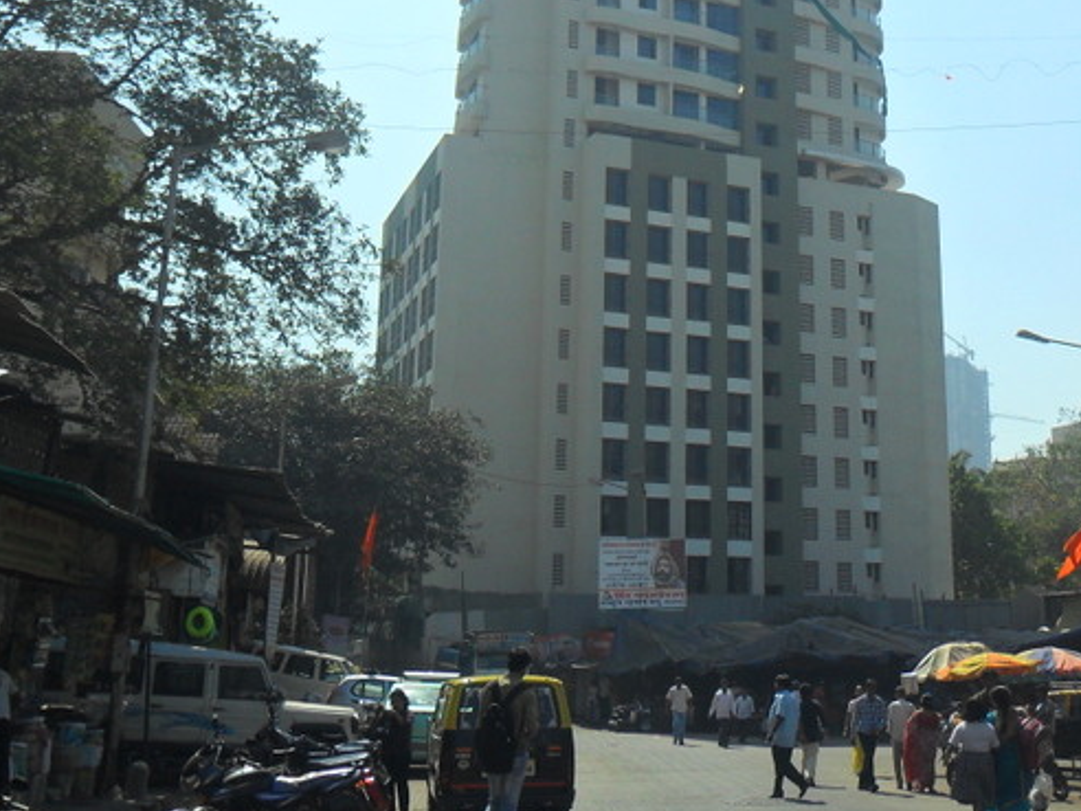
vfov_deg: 27.7
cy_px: 229
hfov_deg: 36.4
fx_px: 1624
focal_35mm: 52
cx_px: 736
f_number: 9.4
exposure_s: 1/180
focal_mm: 5.7
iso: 100
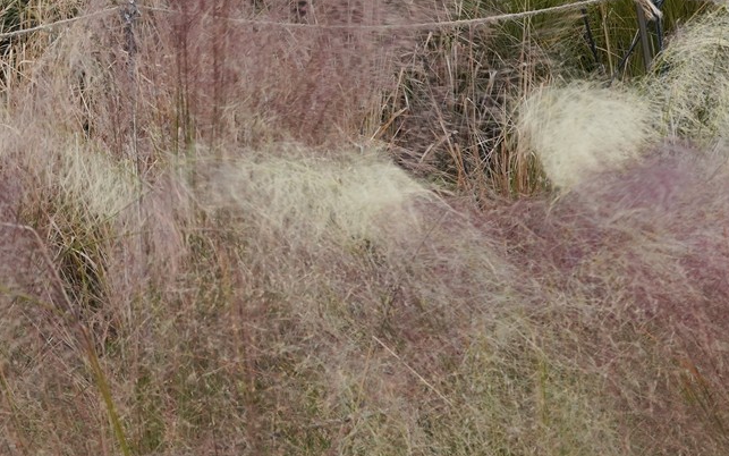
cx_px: 134
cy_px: -123
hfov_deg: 18.6
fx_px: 2205
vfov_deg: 11.5
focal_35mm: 111
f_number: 11
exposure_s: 1/100
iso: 1250
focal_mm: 35
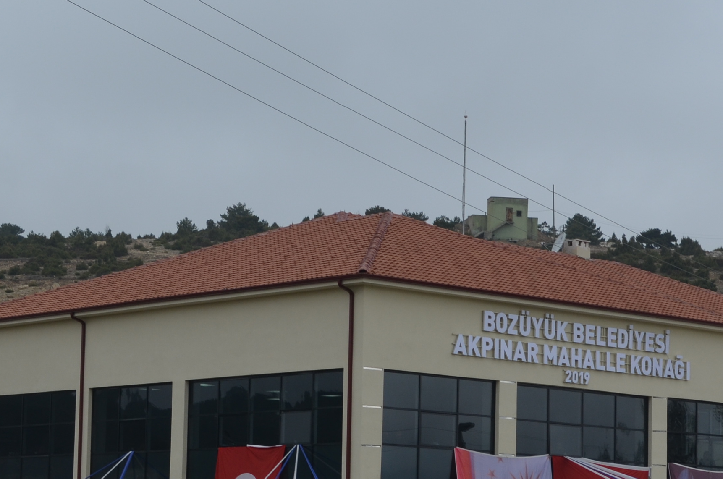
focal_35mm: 103
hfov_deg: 19.8
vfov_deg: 13.1
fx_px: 2065
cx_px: 474
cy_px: 421
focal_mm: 32
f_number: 7.1
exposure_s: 1/200
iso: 200
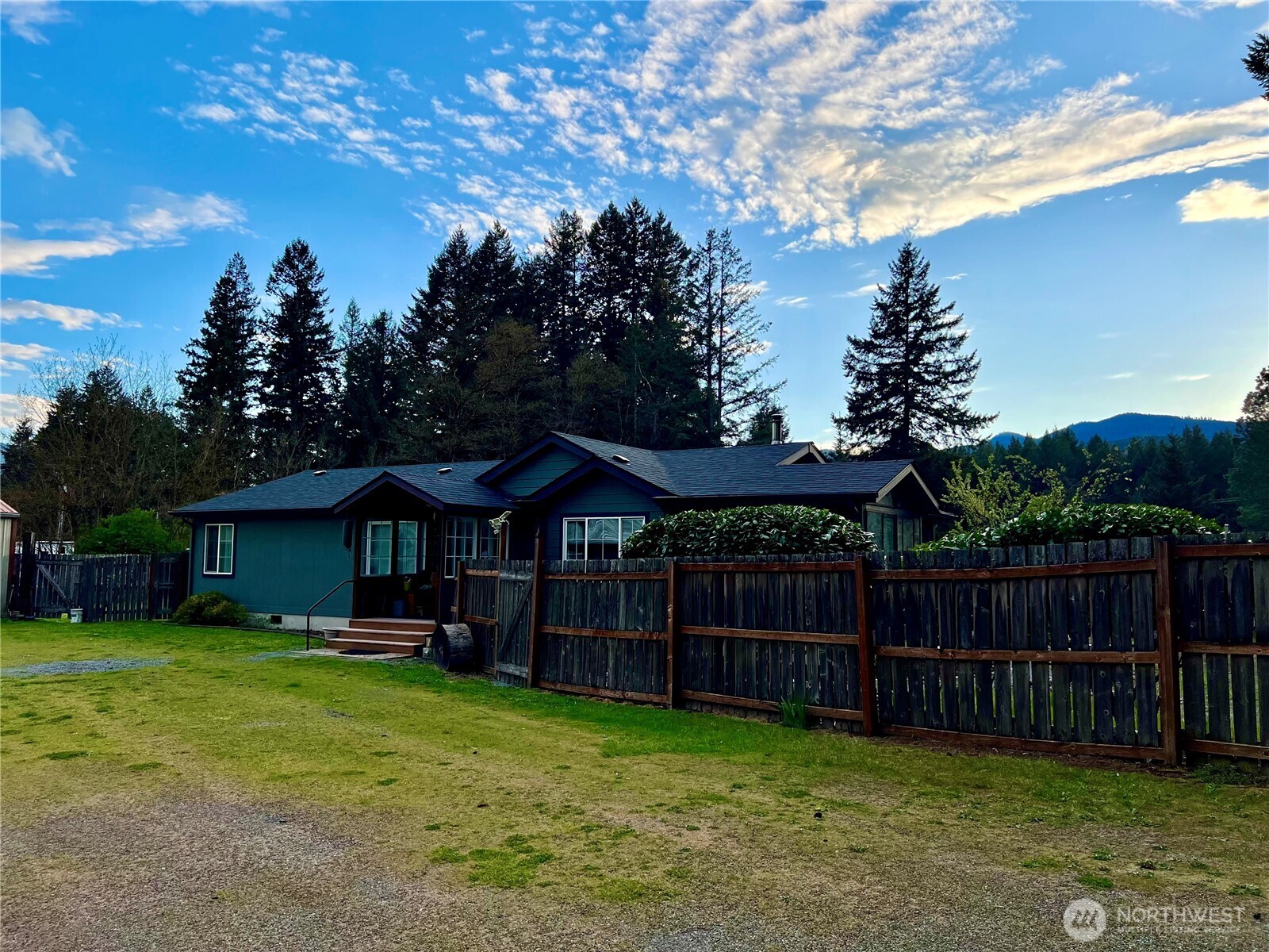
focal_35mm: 26
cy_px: 476
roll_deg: -0.4
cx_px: 634
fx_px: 953
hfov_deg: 67.3
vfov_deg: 53.1
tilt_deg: +4.1
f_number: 1.5
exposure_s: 1/1553
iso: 50
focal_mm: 5.7
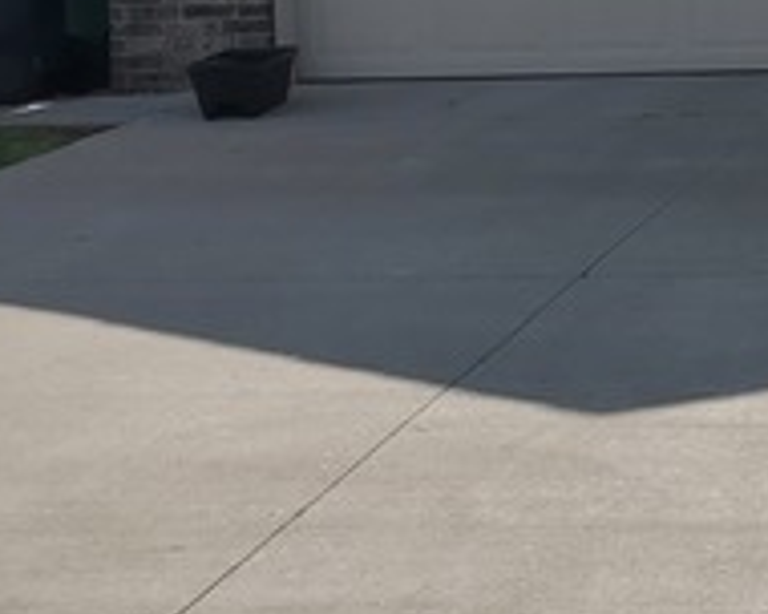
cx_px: 1247
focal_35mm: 89
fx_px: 2023
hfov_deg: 18.3
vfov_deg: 16.7
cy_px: -65
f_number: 2.4
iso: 50
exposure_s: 1/2146
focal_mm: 4.3
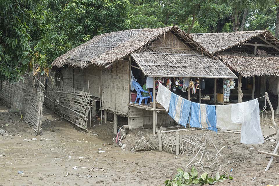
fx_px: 542
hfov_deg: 28.9
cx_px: 140
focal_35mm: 70
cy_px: 93
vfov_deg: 19.4
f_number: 9
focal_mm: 70
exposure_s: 1/1000
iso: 1250
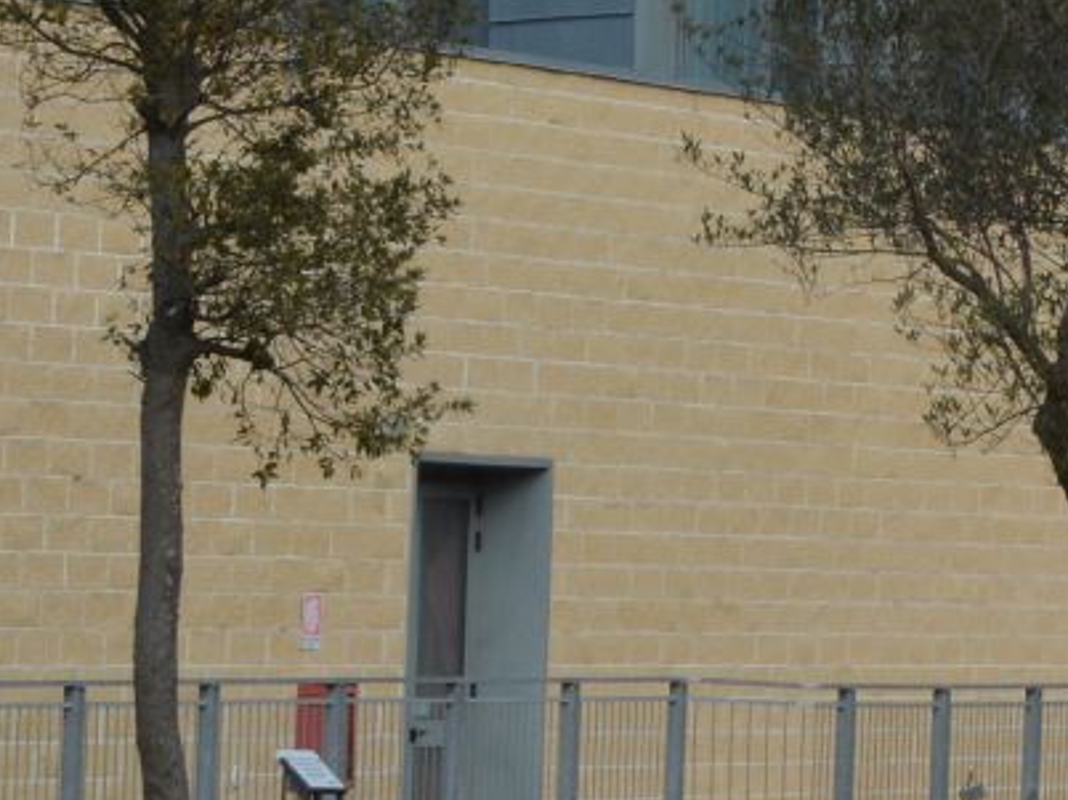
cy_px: -191
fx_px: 9568
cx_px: 1594
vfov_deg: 4.8
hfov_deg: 6.3
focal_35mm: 310
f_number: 11
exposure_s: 1/500
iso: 400
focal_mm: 45
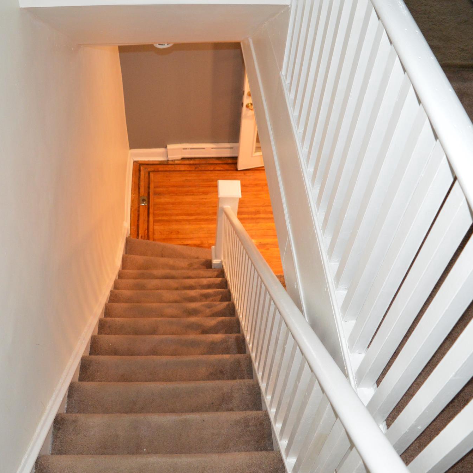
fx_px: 541
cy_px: 234
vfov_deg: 47.2
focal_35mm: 35
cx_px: 196
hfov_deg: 47.0
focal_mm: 18
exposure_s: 1/60
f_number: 3.5
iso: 2000
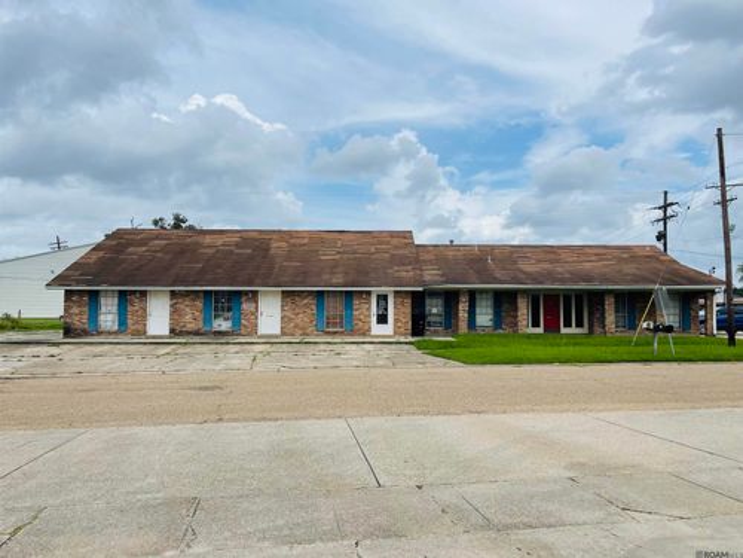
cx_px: 372
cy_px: 279
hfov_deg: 69.4
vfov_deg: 54.9
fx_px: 537
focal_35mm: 25
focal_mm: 5.1
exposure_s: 1/6250
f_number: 1.6
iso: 32
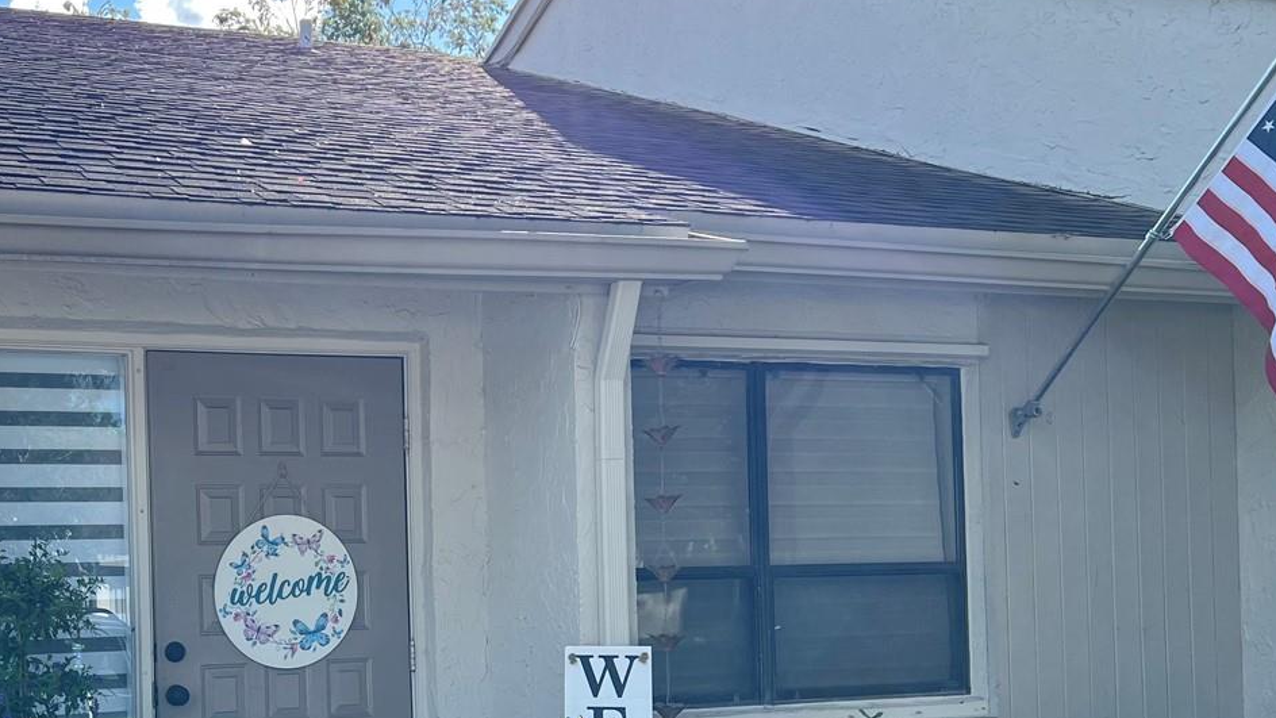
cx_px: 320
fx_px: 1624
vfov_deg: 24.6
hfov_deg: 41.6
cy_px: 554
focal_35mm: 48
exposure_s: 1/1295
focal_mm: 5.7
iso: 50
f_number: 1.5
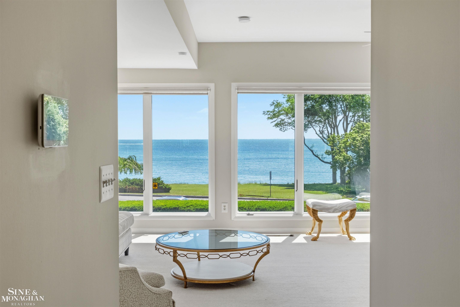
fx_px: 524
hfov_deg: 47.4
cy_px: 154
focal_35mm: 41
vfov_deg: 32.6
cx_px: 230
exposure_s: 1/15
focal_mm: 27
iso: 800
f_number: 11
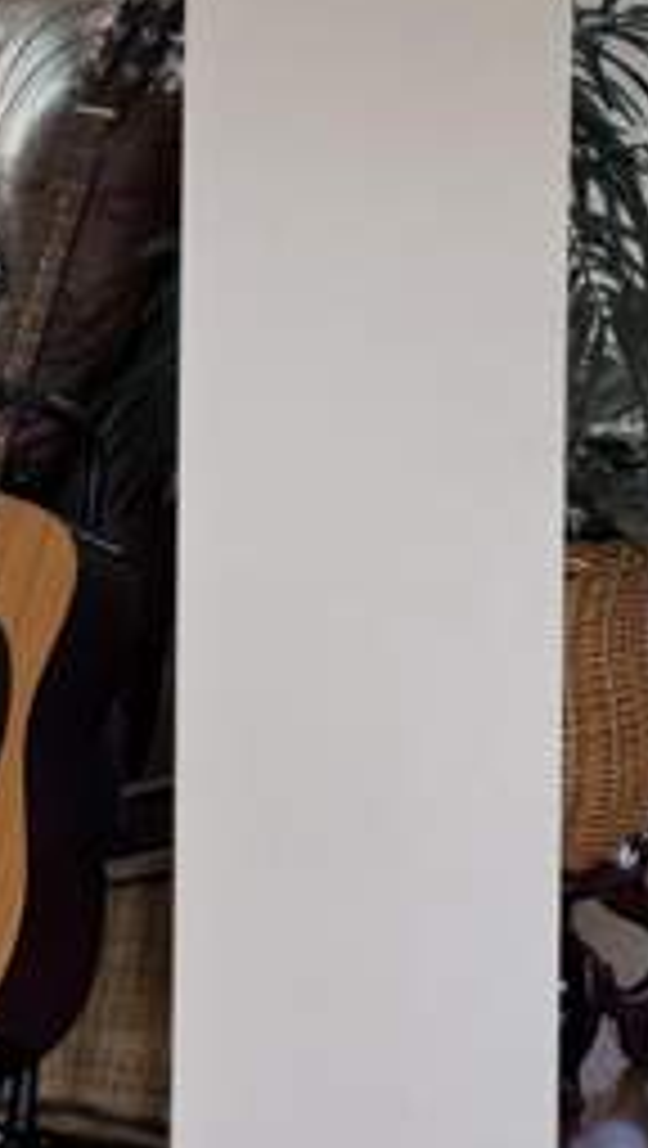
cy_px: 41
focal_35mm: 131
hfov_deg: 9.1
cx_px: -248
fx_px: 3990
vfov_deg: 16.1
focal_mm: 6.76
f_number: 1.78
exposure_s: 1/120
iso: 80
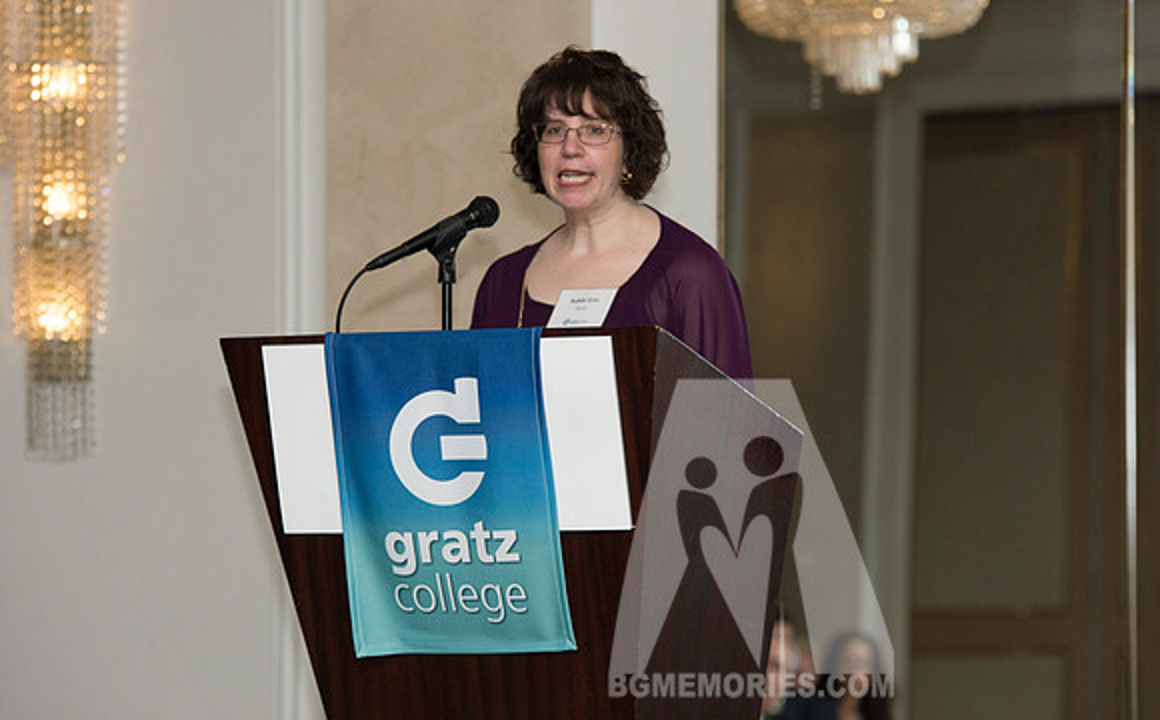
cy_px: 319
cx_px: 588
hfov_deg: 12.0
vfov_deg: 7.5
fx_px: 5503
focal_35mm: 174
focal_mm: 140
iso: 1250
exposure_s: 1/125
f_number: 5
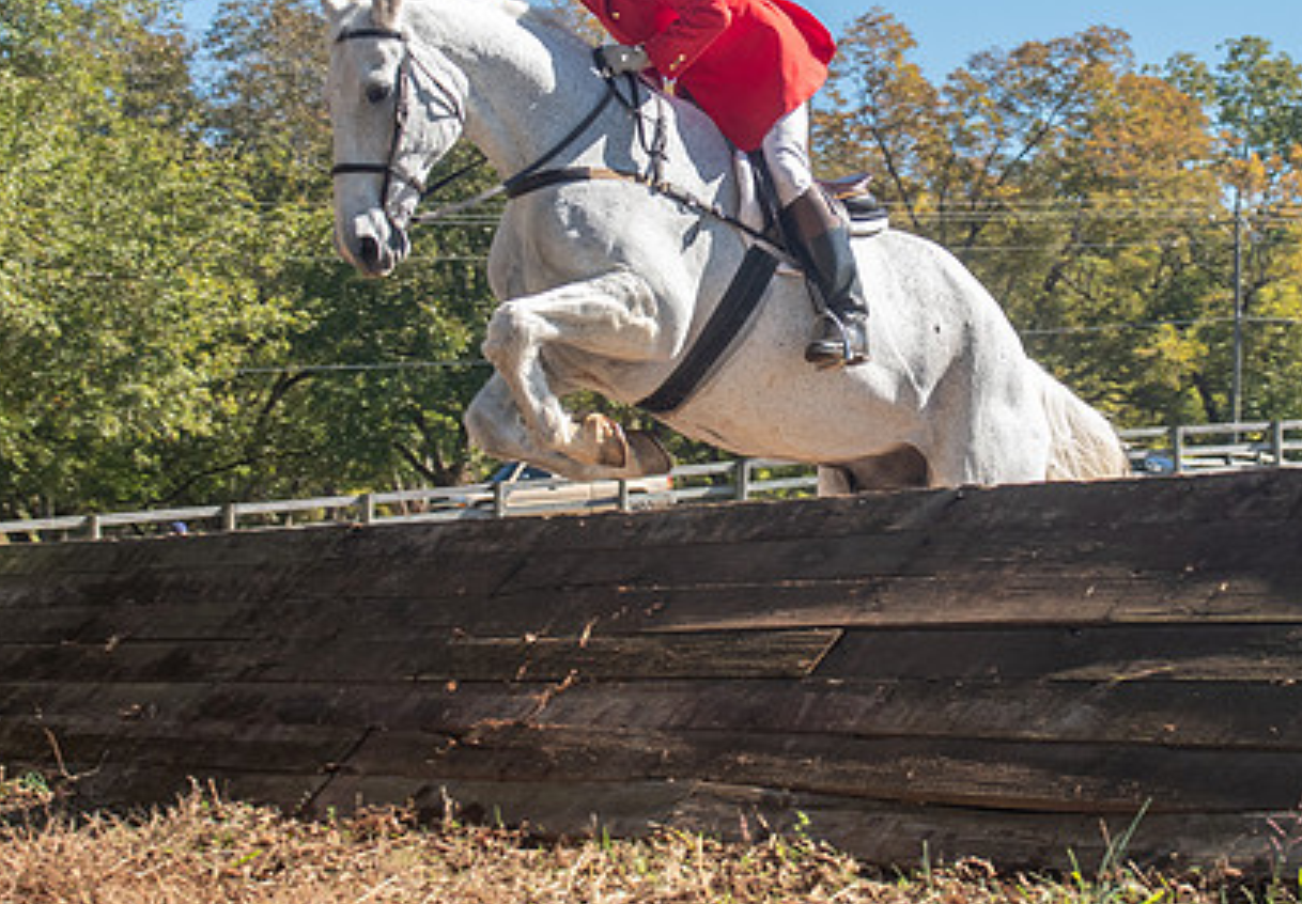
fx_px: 3297
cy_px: 219
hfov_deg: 22.3
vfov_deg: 15.5
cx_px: 803
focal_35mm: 90
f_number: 4
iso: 400
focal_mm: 32
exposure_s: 1/320
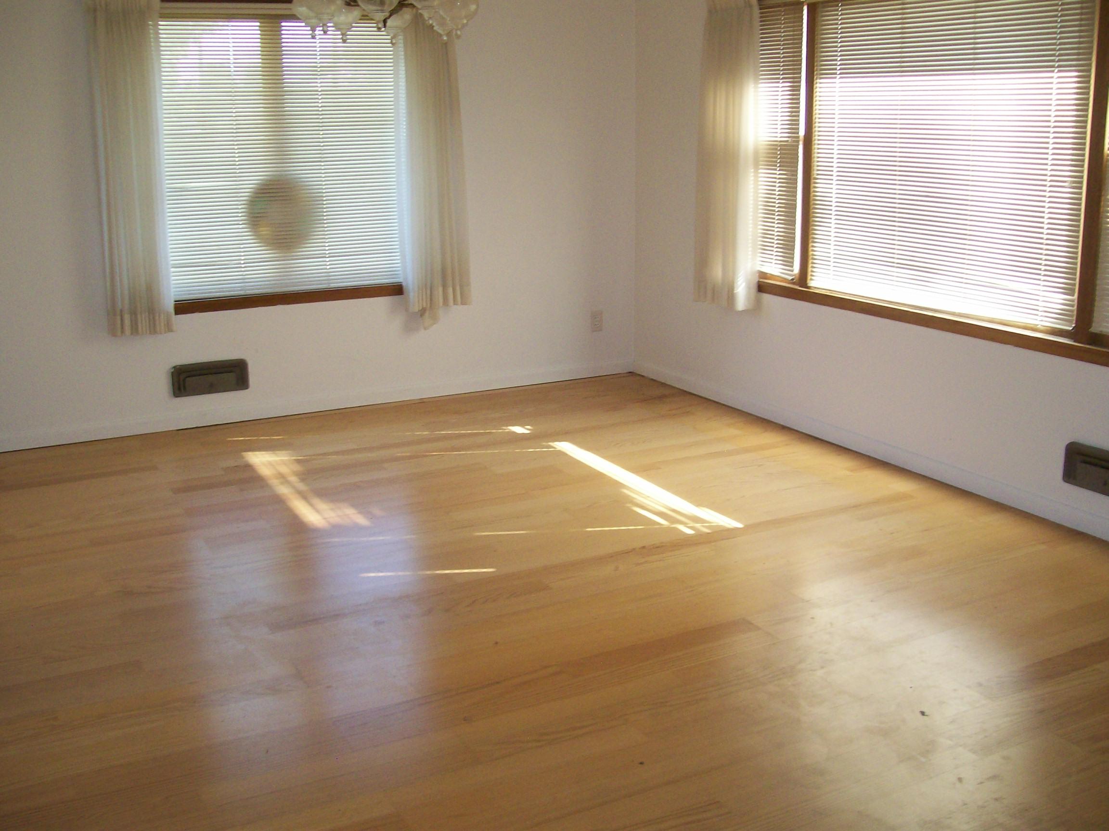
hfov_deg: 51.4
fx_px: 1153
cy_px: 416
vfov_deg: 39.7
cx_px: 554
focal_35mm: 36
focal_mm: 6
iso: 140
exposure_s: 1/65.2
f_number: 2.7
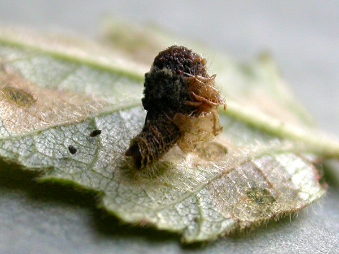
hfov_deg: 25.0
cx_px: 170
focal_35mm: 78
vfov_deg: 18.9
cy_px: 127
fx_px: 764
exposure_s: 1/63
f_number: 4
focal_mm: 16.2
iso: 100
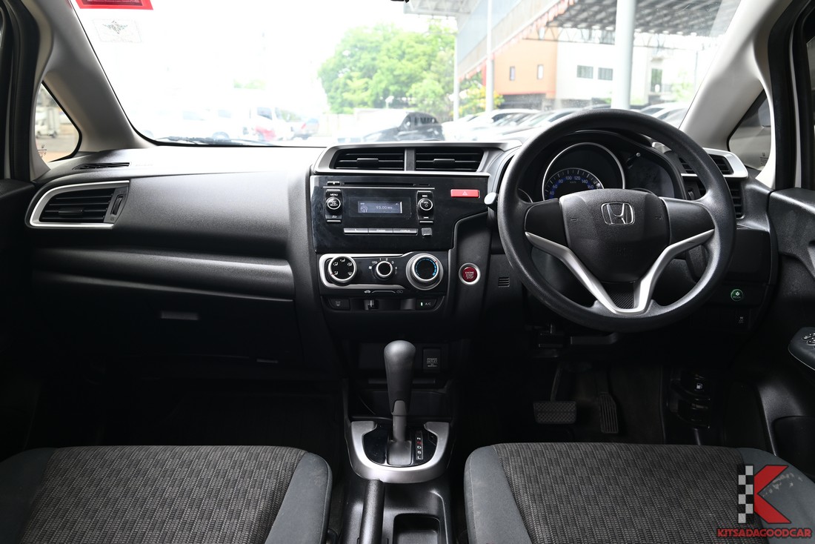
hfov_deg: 60.3
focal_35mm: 31
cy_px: 272
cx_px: 408
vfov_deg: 42.3
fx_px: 702
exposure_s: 1/45
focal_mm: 31
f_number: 6.7
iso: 200
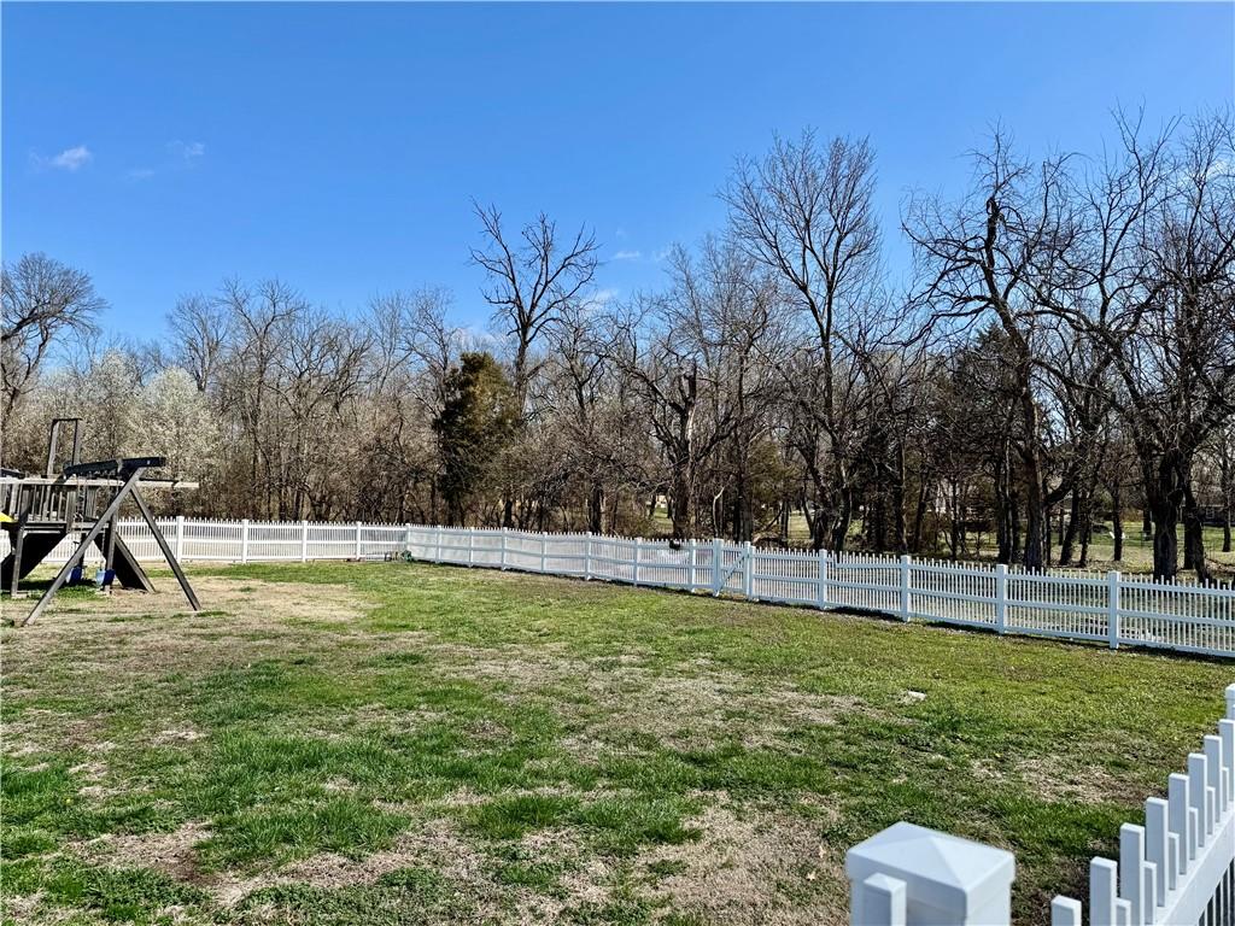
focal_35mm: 24
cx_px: 618
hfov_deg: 71.6
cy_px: 463
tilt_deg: +2.9
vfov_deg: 56.8
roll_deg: -1.5
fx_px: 856
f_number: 1.78
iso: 80
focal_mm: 6.76
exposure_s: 1/3413
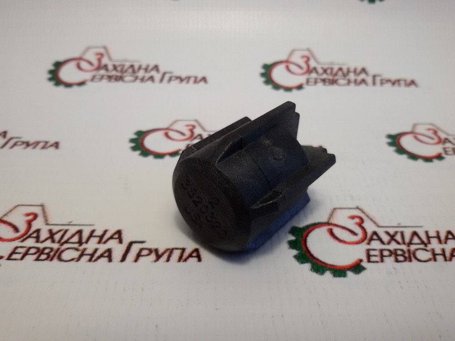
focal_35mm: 31
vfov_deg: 45.4
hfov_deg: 58.4
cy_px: 170
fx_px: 407
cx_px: 228
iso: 64
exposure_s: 1/100
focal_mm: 2.93
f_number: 2.4
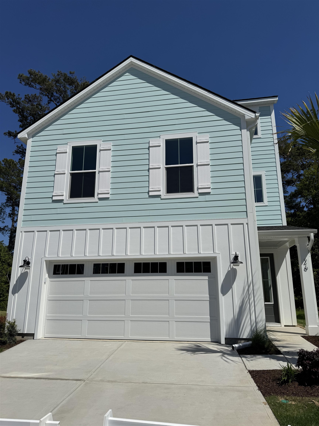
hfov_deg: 56.8
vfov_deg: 71.6
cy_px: 213
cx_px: 160
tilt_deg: +14.9
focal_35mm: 24
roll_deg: +0.2
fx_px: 295
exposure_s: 1/12346
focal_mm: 6.76
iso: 64
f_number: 1.78
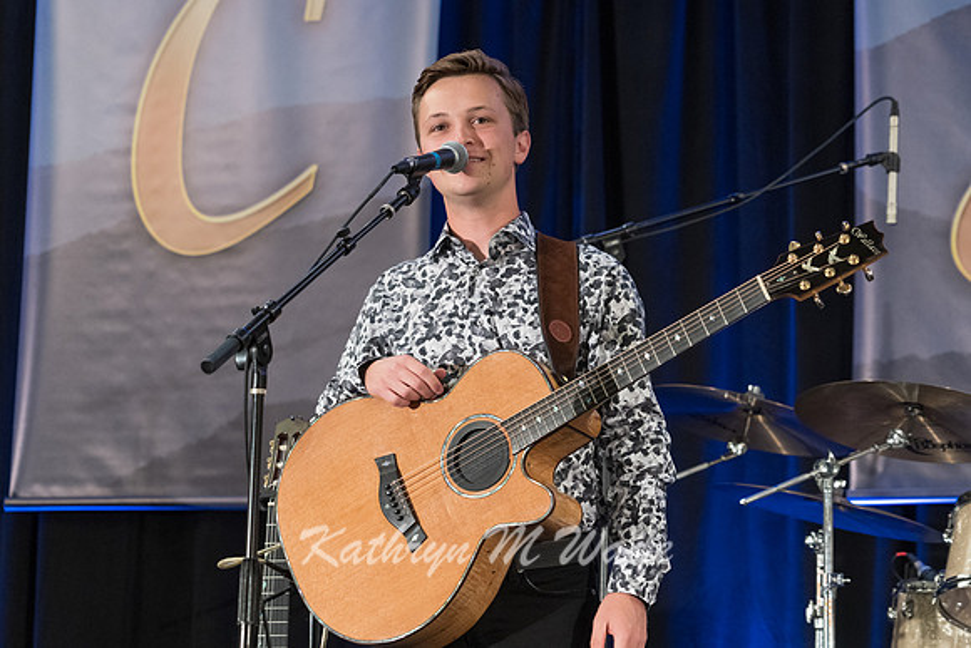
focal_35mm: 124
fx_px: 3345
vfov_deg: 11.1
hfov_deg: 16.5
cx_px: 486
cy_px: 324
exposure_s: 1/160
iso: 5000
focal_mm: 124
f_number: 6.3
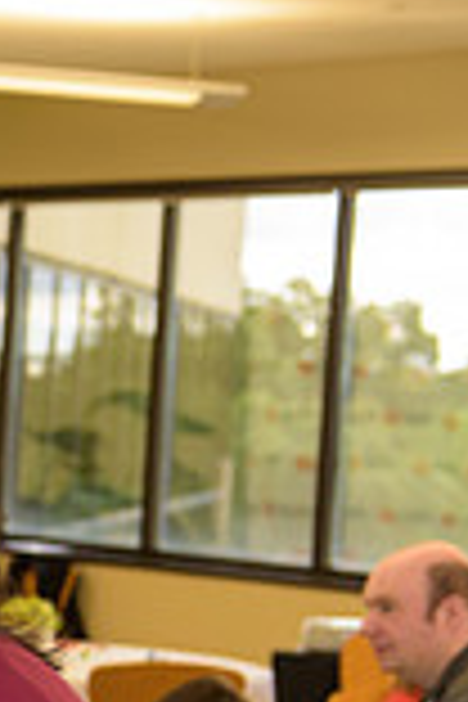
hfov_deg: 7.1
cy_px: 583
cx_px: -810
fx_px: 3471
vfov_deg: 11.5
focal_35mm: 178
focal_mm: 48
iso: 640
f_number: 3.2
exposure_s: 1/125
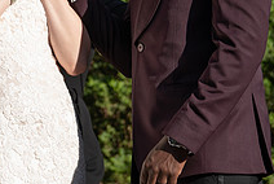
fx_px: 3635
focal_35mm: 477
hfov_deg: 4.3
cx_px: 54
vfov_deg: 2.9
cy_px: -47
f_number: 4
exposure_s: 1/500
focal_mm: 117
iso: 50
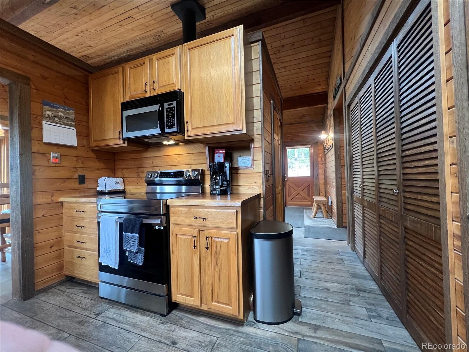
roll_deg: +1.9
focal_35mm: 13
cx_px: 234
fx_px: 176
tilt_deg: +0.3
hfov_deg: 106.2
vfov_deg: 89.9
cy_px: 176
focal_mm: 1.57
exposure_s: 1/60
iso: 250
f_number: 1.8
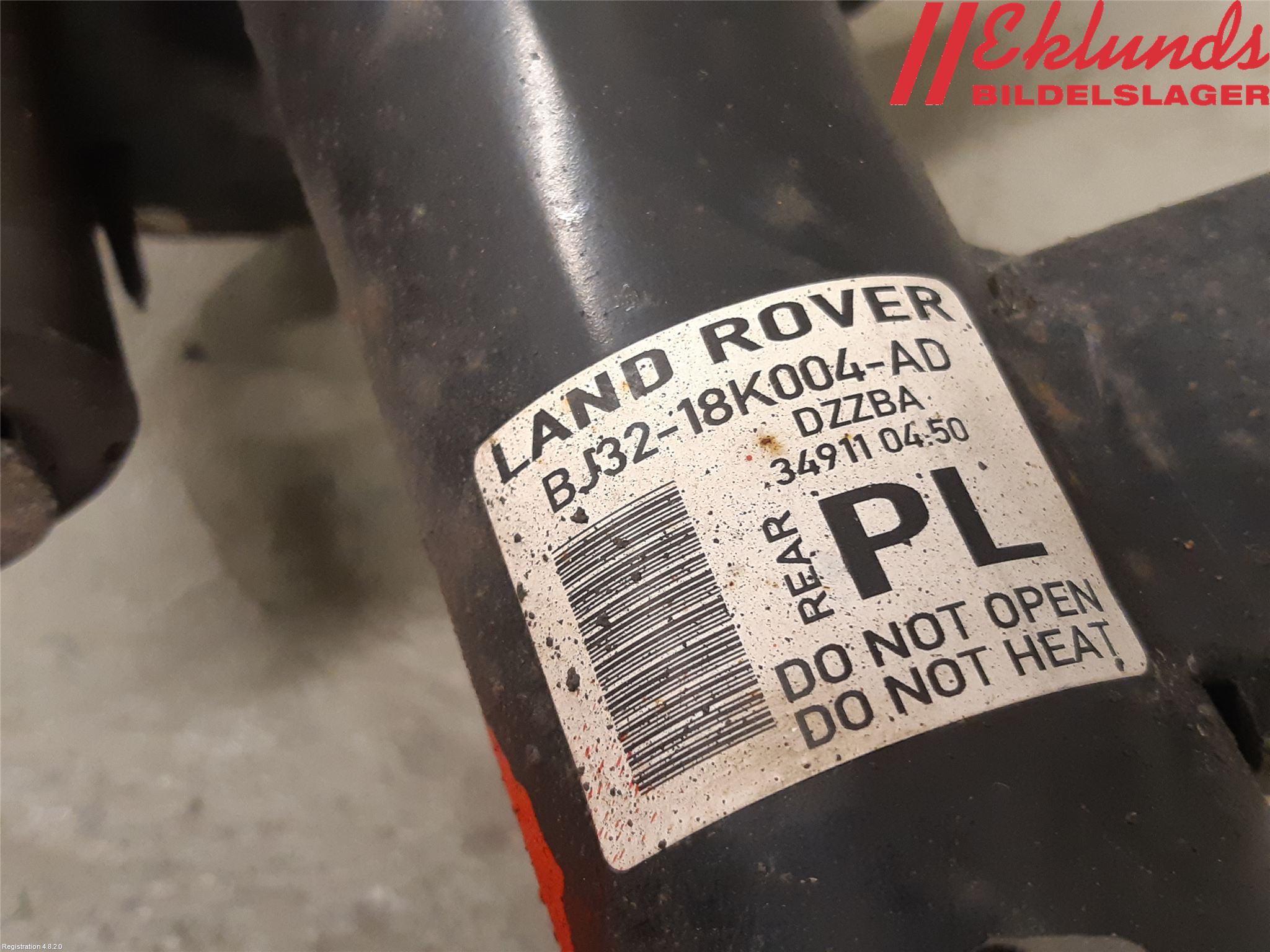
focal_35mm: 26
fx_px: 954
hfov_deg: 67.3
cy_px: 476
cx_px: 635
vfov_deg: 53.1
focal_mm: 3.93
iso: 250
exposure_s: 1/50
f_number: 1.7
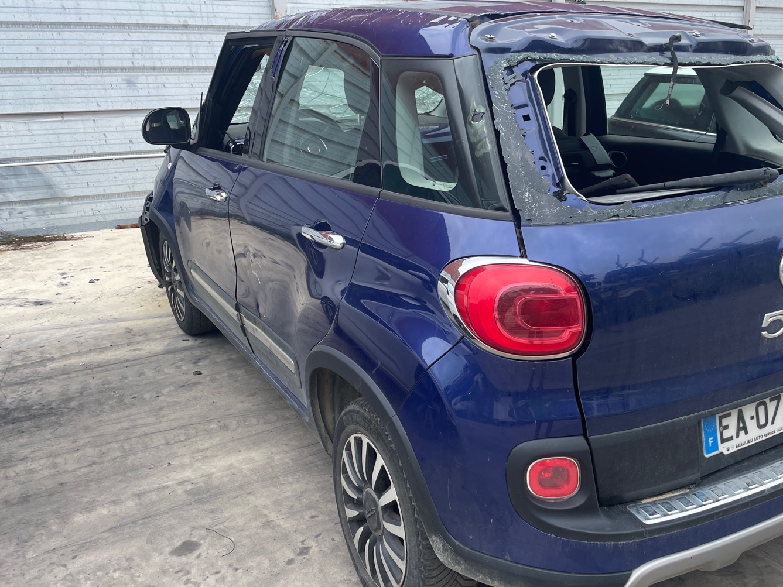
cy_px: 286
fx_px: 792
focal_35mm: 35
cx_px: 500
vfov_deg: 40.7
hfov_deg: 51.9
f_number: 1.6
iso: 32
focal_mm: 4.2
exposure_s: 1/861
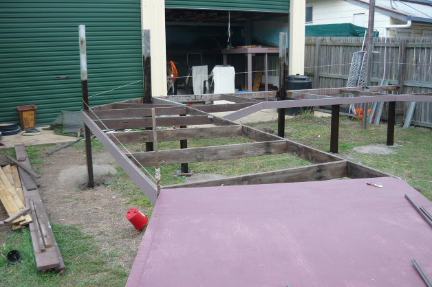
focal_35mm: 35
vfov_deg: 37.8
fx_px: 420
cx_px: 213
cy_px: 150
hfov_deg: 54.5
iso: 100
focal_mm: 5.5
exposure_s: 1/60
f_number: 2.8
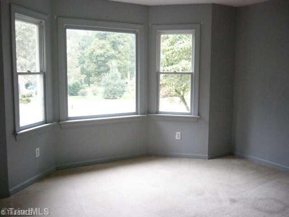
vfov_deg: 40.7
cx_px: 144
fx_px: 292
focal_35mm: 35
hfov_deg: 52.6
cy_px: 108
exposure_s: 1/125
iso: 400
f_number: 2.8
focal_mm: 5.8
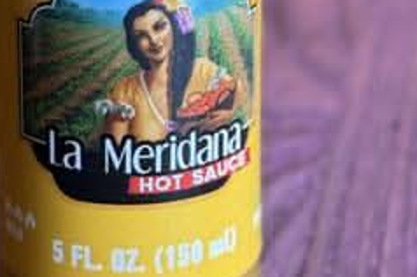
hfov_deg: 13.3
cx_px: 126
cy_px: -108
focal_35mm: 154
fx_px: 1781
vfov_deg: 8.7
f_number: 1.78
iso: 80
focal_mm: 6.76
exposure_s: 1/50
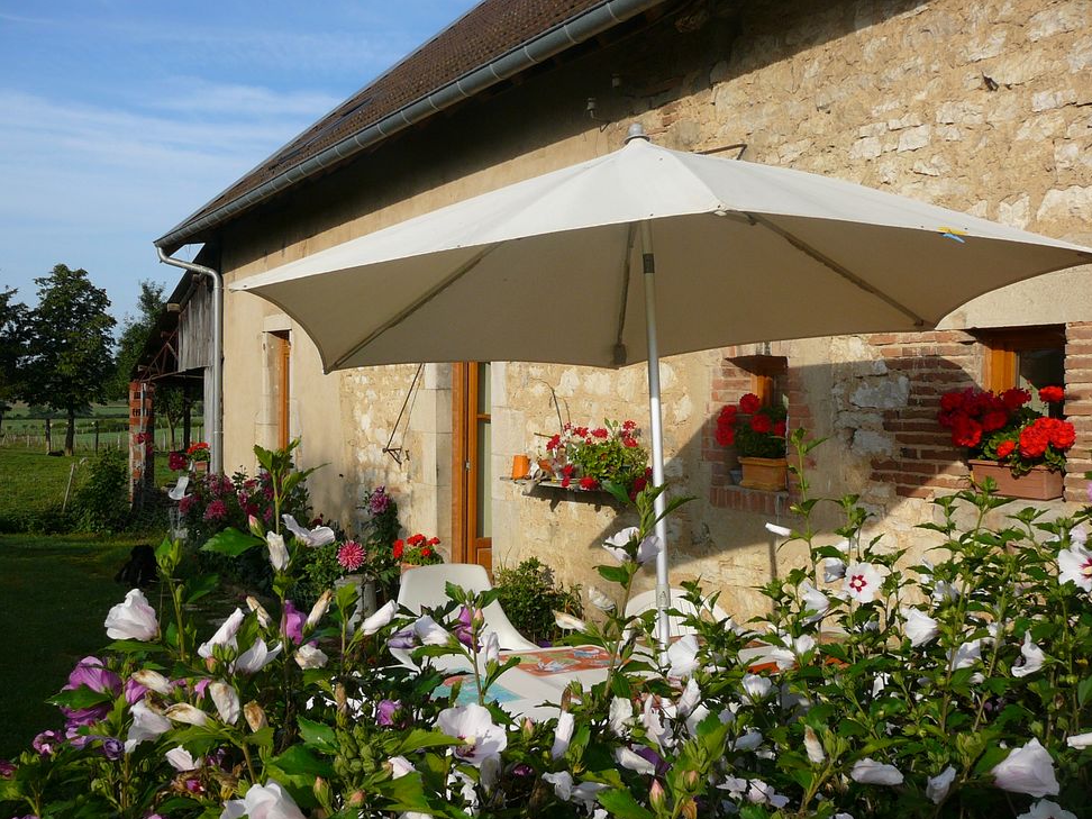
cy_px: 419
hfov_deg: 51.4
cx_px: 543
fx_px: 1136
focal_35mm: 36
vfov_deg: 39.7
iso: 80
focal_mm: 5.2
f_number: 5
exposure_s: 1/400
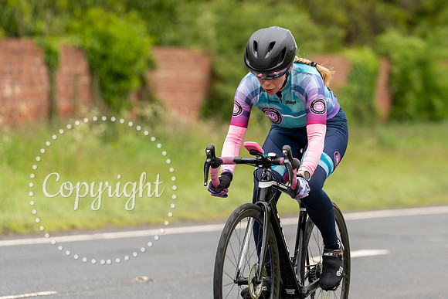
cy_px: 75
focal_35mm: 278
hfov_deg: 7.4
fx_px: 3457
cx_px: 336
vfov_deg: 4.9
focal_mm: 185
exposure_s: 1/1000
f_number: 3.5
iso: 500
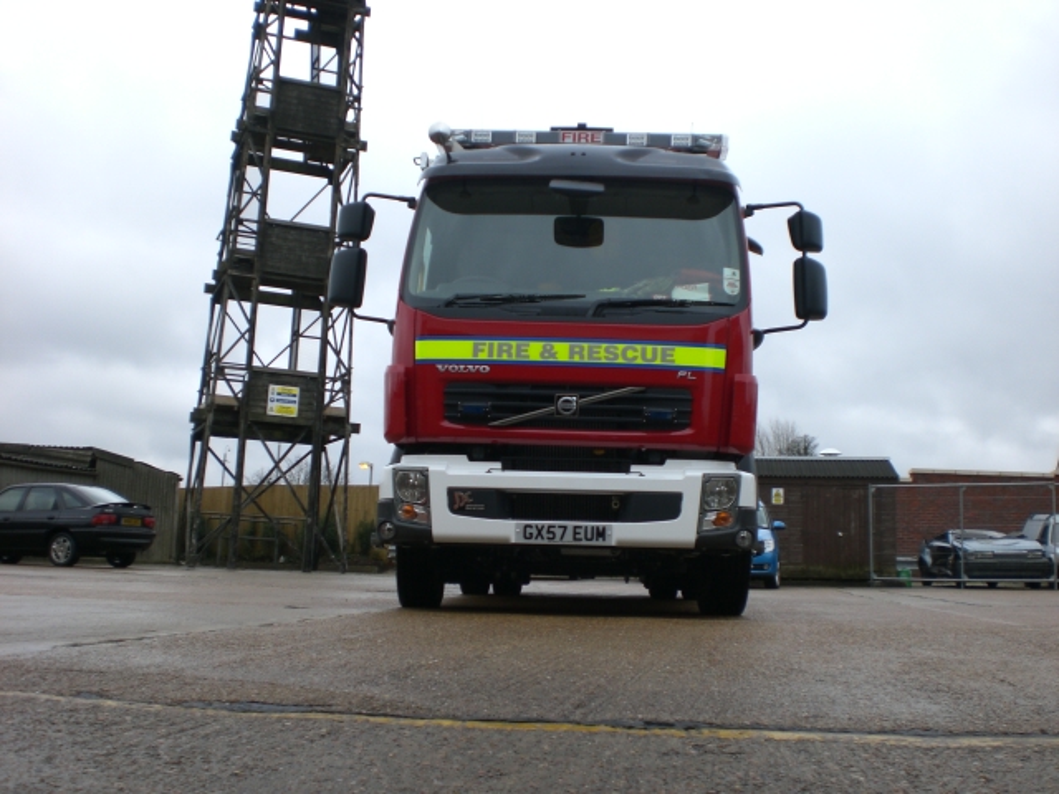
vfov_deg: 37.7
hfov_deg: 49.0
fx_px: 1163
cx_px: 530
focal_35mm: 38
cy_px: 397
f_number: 3.1
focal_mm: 6.3
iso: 50
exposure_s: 1/160
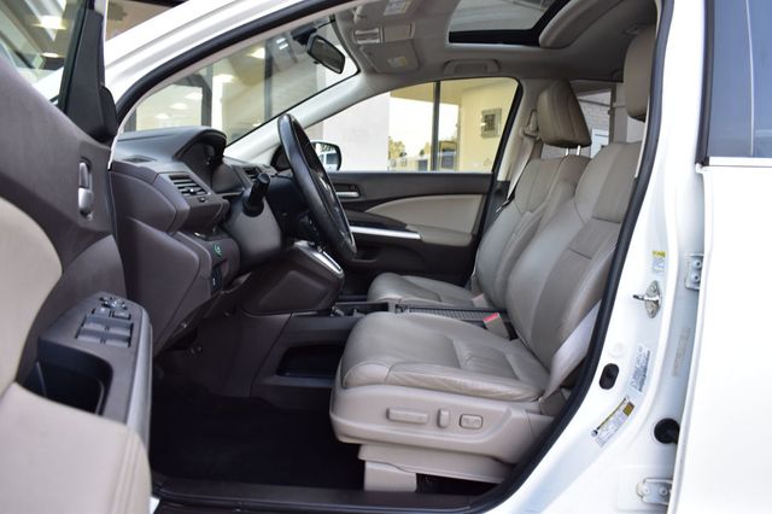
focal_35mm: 27
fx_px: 579
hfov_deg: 67.4
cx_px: 386
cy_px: 257
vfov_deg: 47.9
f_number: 7.1
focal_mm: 18
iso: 400
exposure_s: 1/25
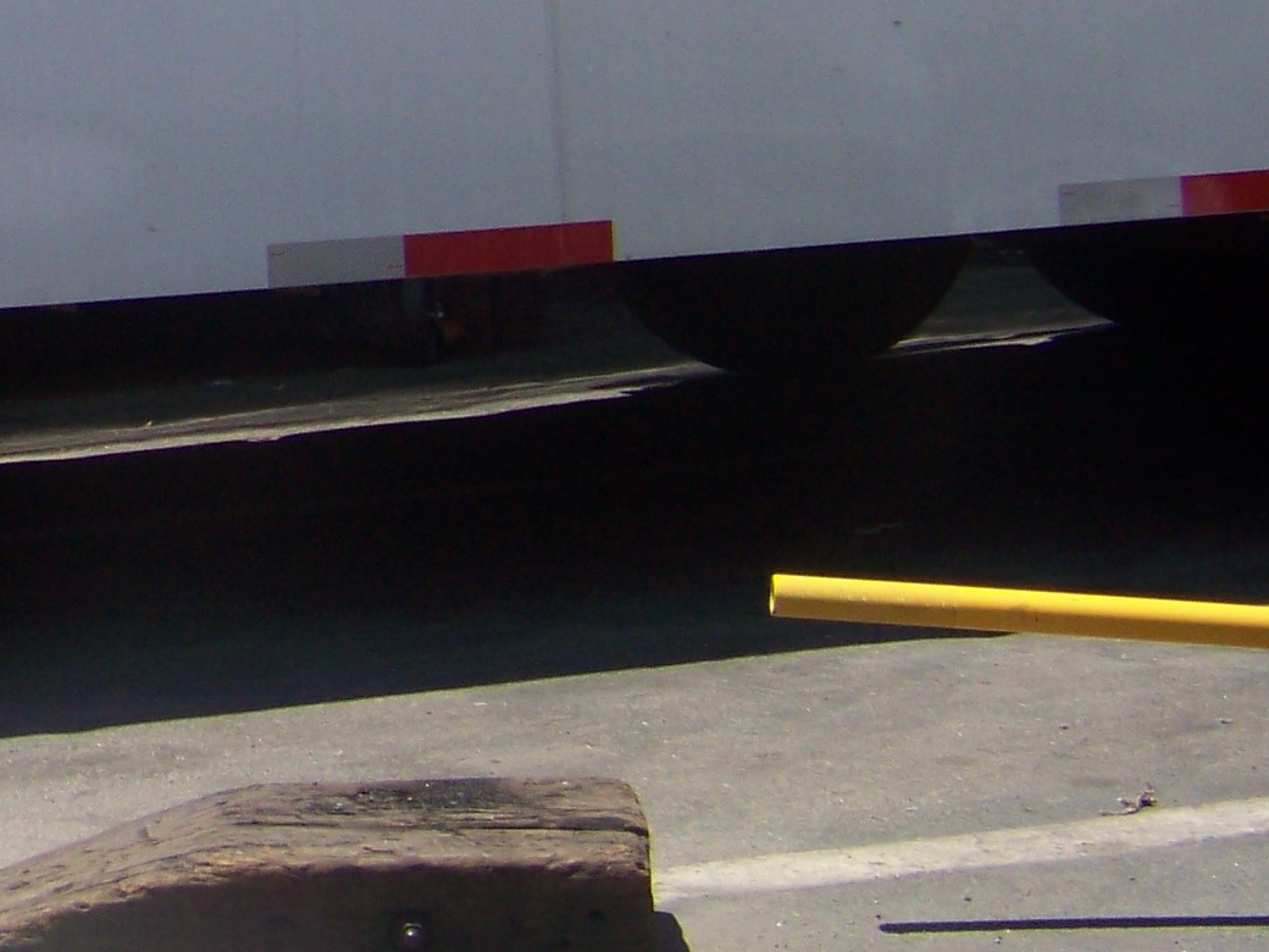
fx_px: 4143
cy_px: -94
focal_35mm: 113
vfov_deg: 12.9
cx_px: -678
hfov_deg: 15.9
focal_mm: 5.85
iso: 64
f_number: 2.8
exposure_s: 1/1000
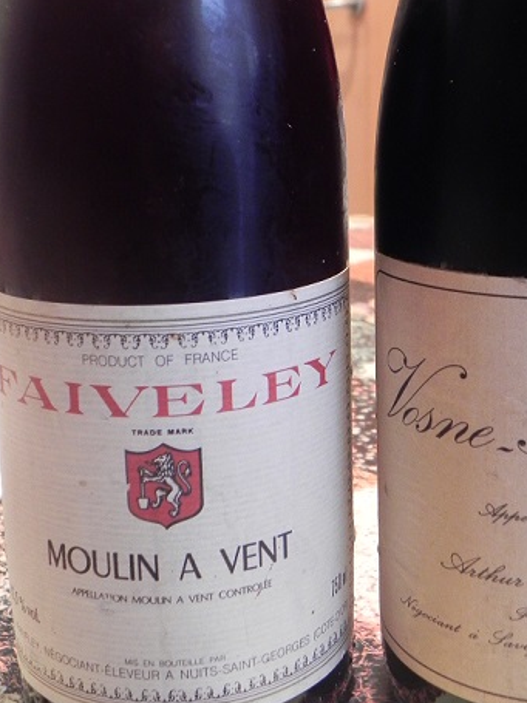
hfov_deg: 27.8
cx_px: 359
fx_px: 1056
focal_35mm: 52
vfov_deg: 36.6
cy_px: 265
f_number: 3.2
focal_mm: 6.6
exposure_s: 1/10.6
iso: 400
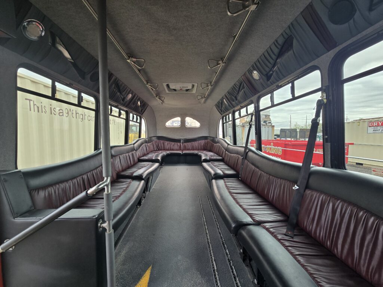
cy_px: 144
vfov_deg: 89.9
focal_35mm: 13
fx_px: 144
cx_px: 192
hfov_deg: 106.2
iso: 64
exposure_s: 1/120
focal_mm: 2.2
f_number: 2.2
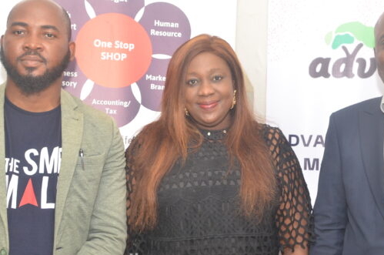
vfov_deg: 22.5
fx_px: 639
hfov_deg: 33.4
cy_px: 122
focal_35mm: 60
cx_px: 209
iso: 800
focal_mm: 26
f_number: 4
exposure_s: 1/60
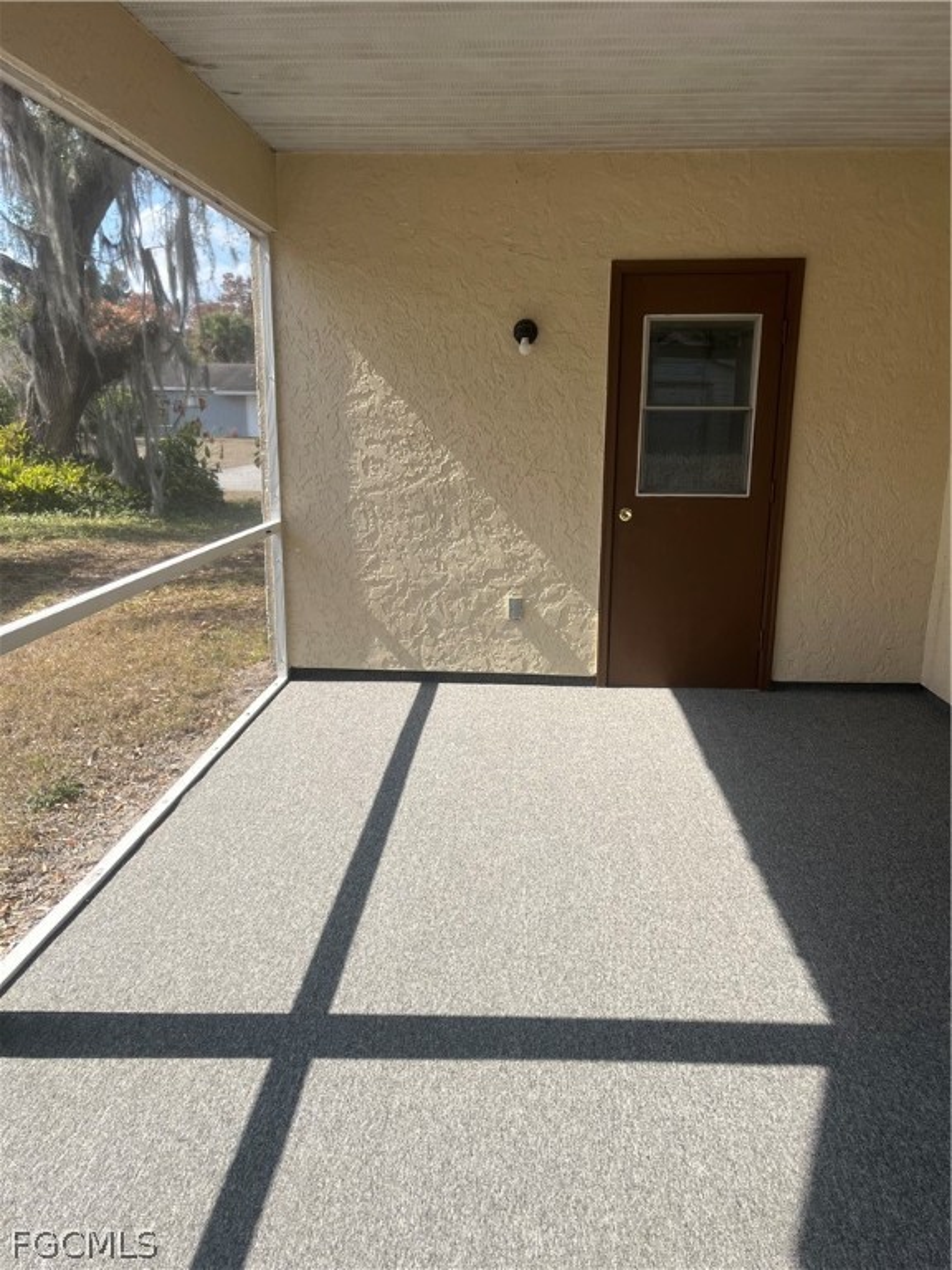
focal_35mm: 26
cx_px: 476
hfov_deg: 53.1
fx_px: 953
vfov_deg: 67.3
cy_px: 635
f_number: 1.6
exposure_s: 1/1046
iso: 50
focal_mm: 5.1
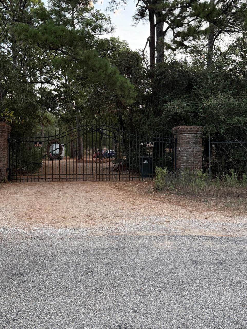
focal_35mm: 29
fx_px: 276
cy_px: 147
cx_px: 102
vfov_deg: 61.5
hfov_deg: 48.0
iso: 200
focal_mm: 6.76
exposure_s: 1/128
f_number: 1.78
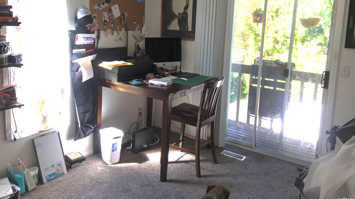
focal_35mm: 32
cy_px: 68
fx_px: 301
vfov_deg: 36.3
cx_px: 176
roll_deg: -2.5
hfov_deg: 61.0
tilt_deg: -8.0
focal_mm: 4.15
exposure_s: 1/120
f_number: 2.2
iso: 32
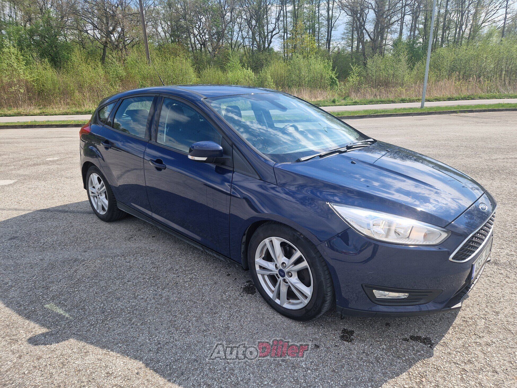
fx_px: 344
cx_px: 258
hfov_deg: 73.9
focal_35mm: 23
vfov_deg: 58.9
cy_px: 194
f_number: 1.8
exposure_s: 1/980
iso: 50
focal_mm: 5.4
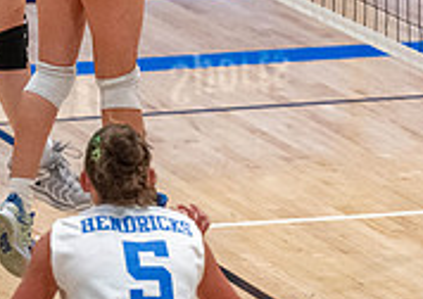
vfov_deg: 2.5
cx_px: 362
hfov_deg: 3.5
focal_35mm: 581
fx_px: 6959
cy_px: -265
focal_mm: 135
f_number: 2.8
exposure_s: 1/640
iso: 5000
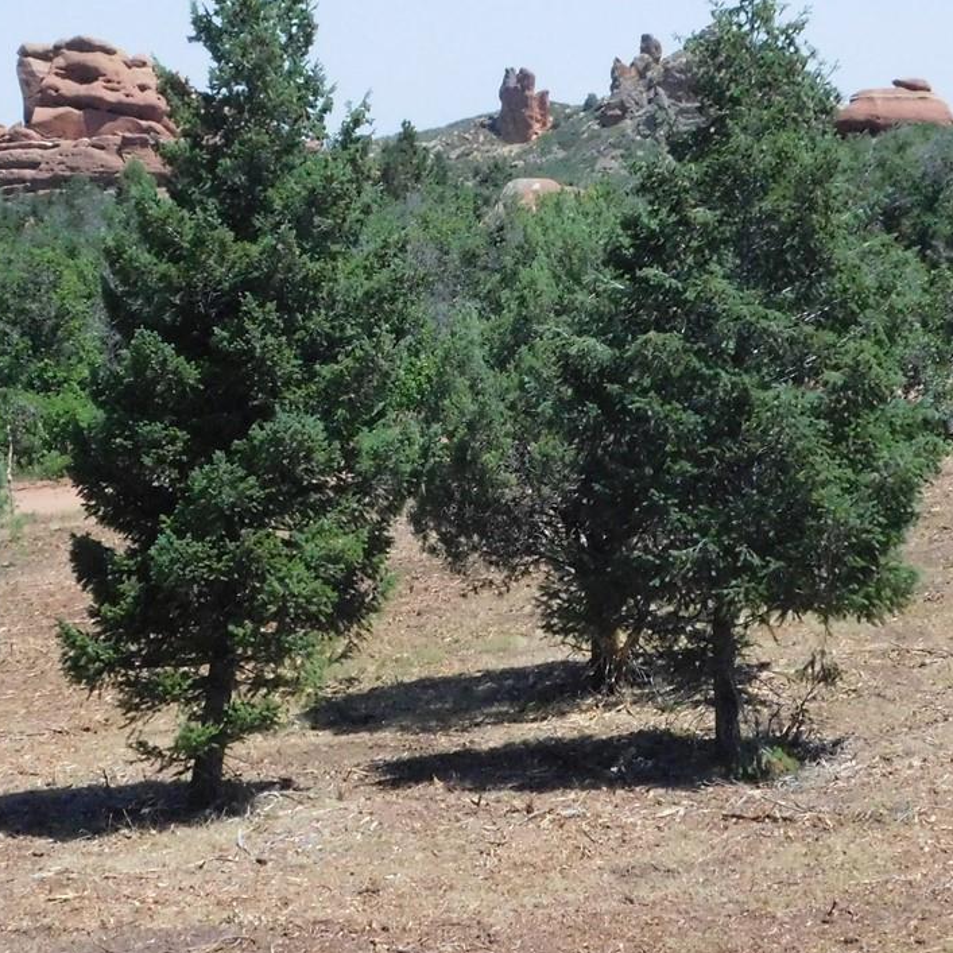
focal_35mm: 80
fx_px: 2492
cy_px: 324
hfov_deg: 21.6
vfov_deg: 21.6
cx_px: 417
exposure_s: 1/1500
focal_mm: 7.1
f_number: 7.2
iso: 800
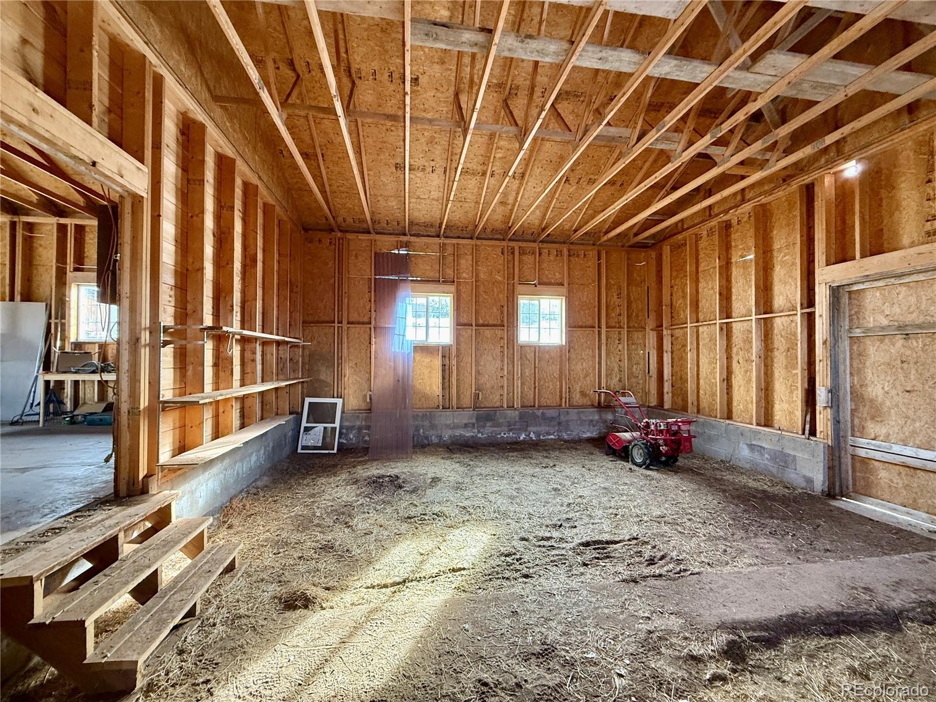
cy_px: 351
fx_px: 379
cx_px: 468
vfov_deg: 85.7
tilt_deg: +2.0
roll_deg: +0.0
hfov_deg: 102.1
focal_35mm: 14
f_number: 2.2
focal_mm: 2.22
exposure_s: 1/60
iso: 400
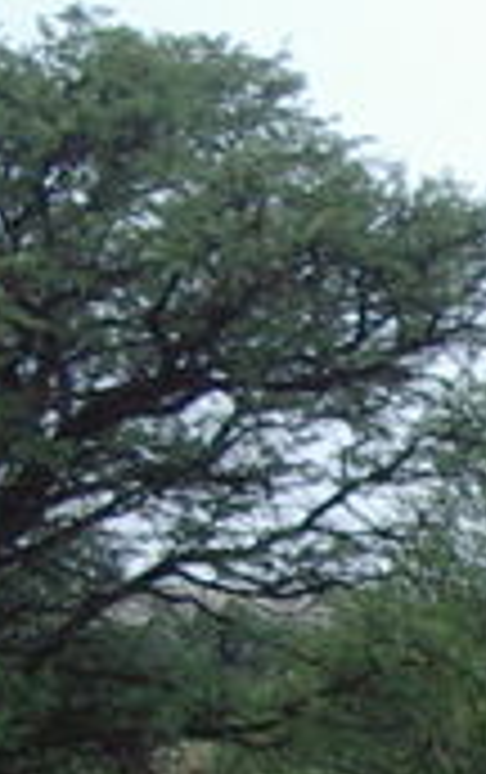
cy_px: 891
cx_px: 1084
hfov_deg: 6.2
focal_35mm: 205
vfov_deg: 10.1
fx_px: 4330
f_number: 3
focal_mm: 7.8
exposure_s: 1/60
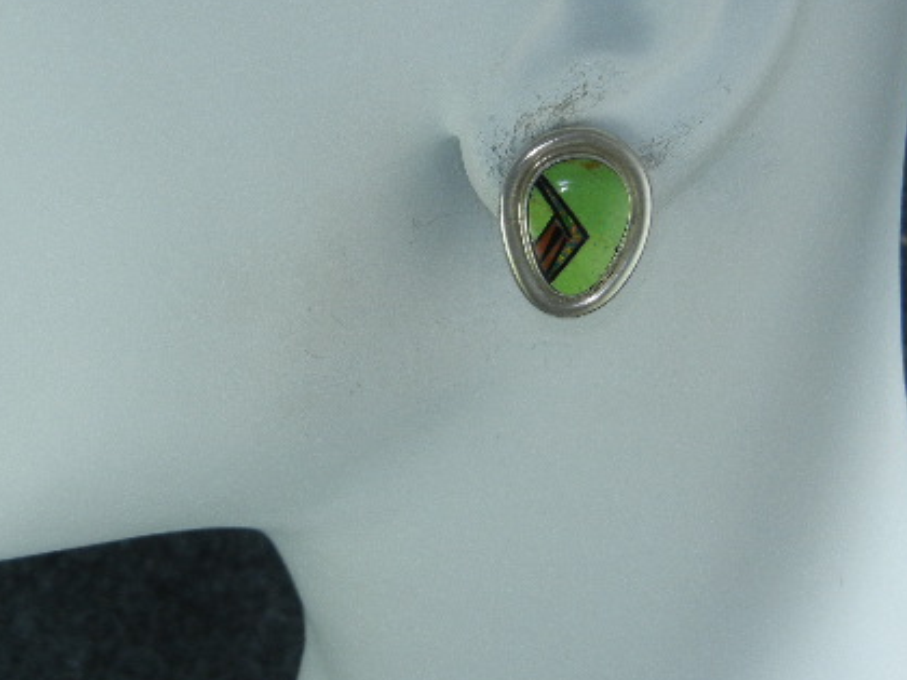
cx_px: 296
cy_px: 194
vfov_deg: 16.4
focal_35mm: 90
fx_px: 2358
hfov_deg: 21.7
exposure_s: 1/32
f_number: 4
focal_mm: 10.6
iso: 192
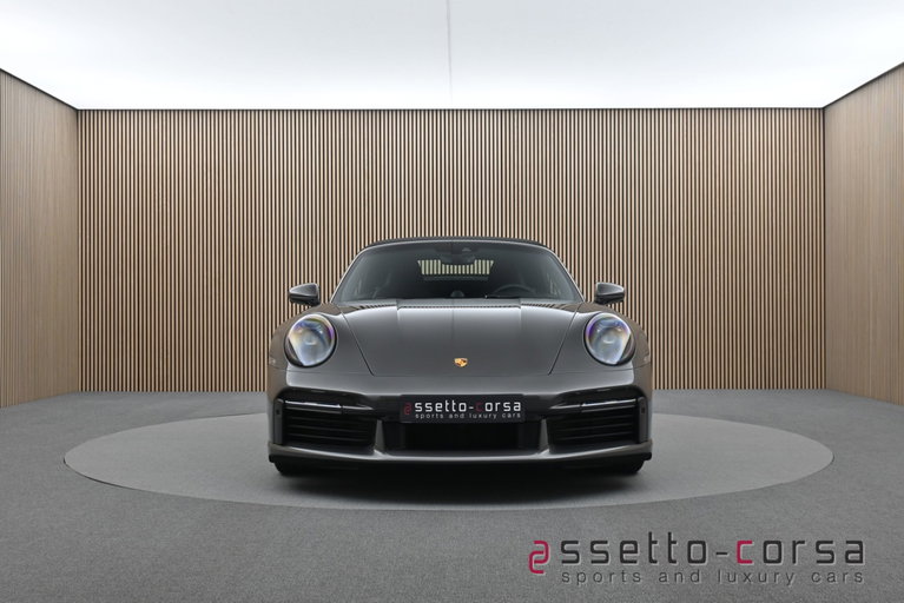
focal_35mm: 41
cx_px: 452
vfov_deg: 32.5
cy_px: 302
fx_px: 1036
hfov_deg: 47.1
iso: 500
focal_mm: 27.5
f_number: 4.5
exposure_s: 1/40
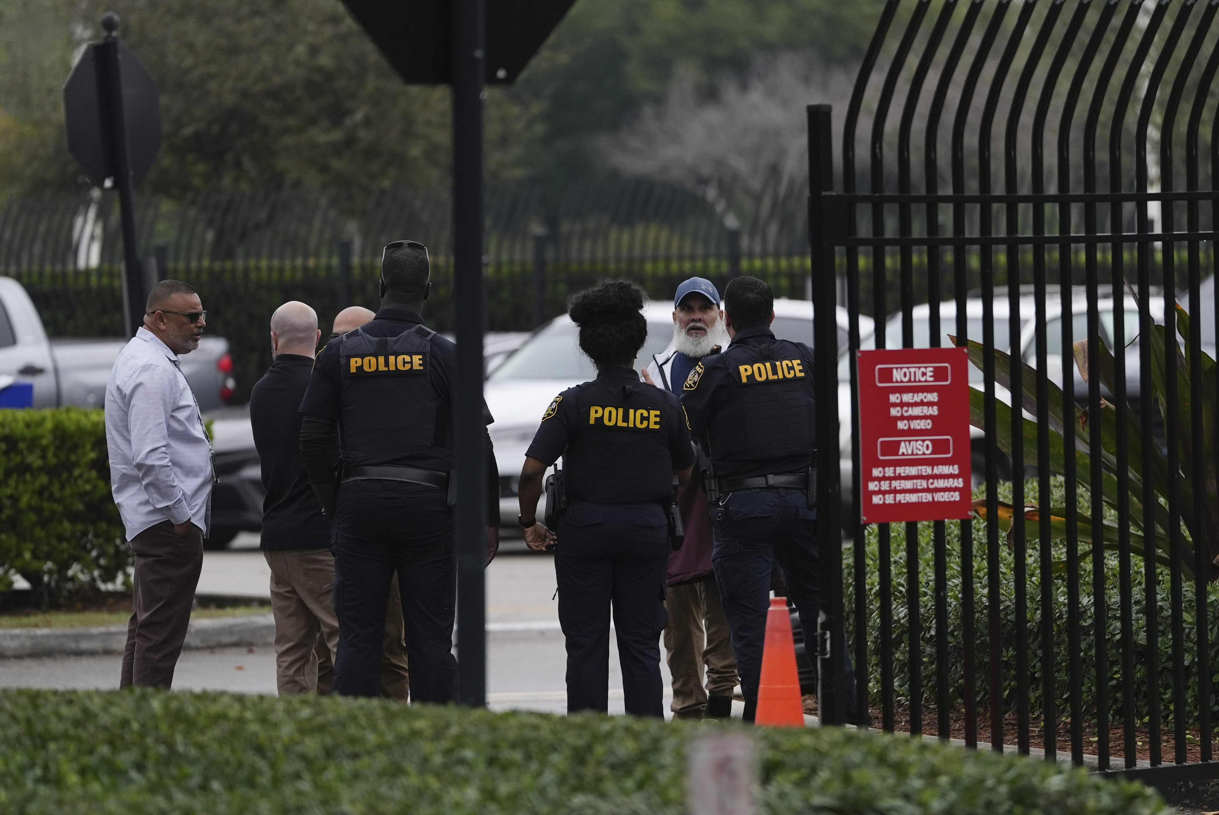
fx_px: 10167
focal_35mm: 300
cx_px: 610
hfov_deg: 6.9
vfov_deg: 4.6
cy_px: 408
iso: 800
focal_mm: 200
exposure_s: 1/3200
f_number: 2.8
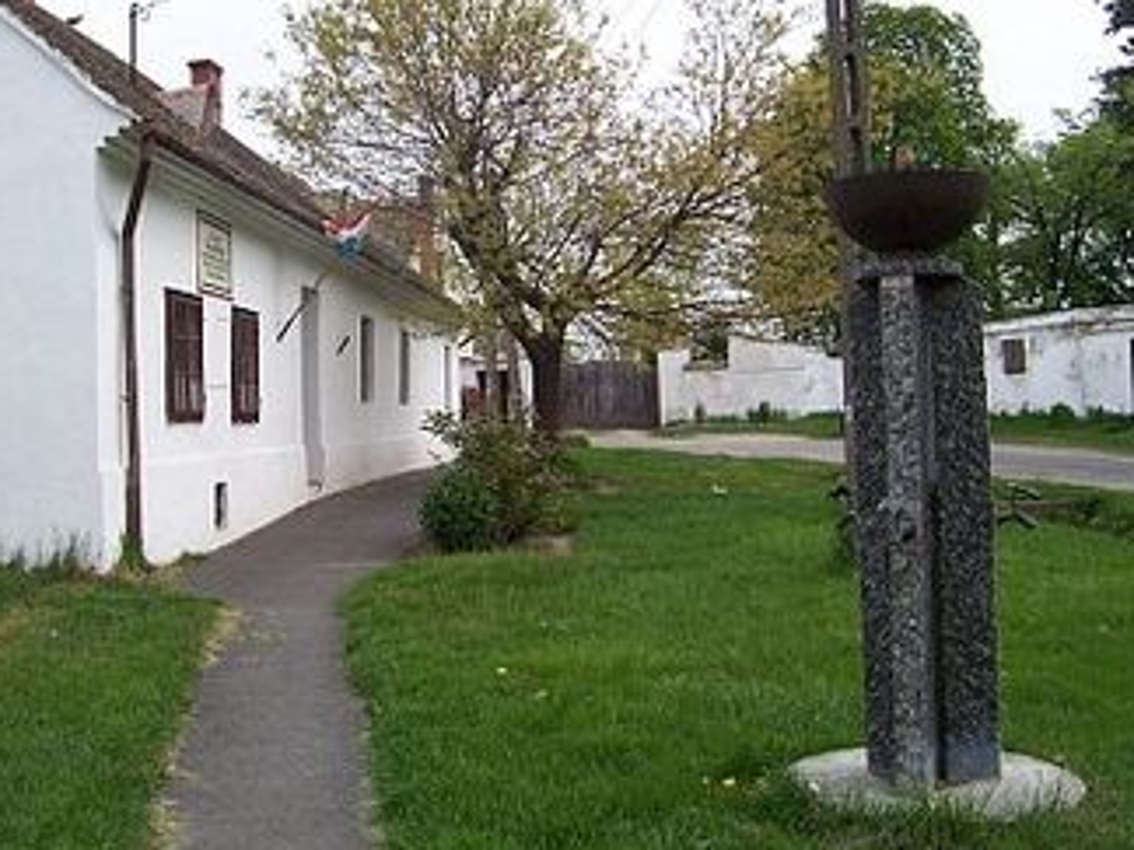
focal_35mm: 42
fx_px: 1376
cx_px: 455
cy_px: 353
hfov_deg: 44.6
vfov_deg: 34.3
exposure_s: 1/250
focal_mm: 5.6
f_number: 5.6
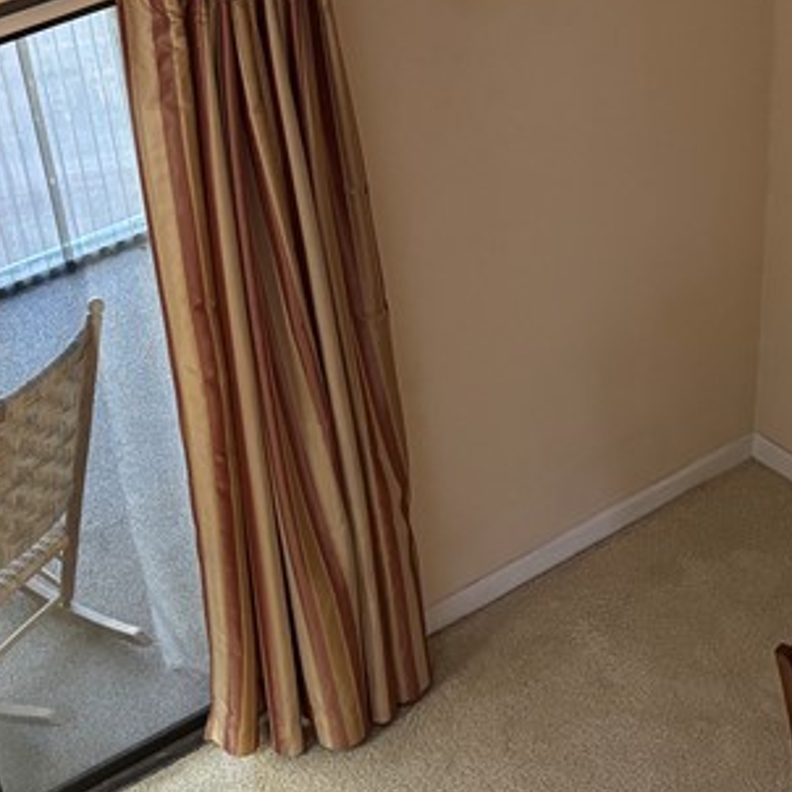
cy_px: 635
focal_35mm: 78
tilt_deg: -43.3
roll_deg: +3.5
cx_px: 551
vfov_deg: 21.9
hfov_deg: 22.1
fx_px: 2019
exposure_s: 1/40
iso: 400
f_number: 1.6
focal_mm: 5.96
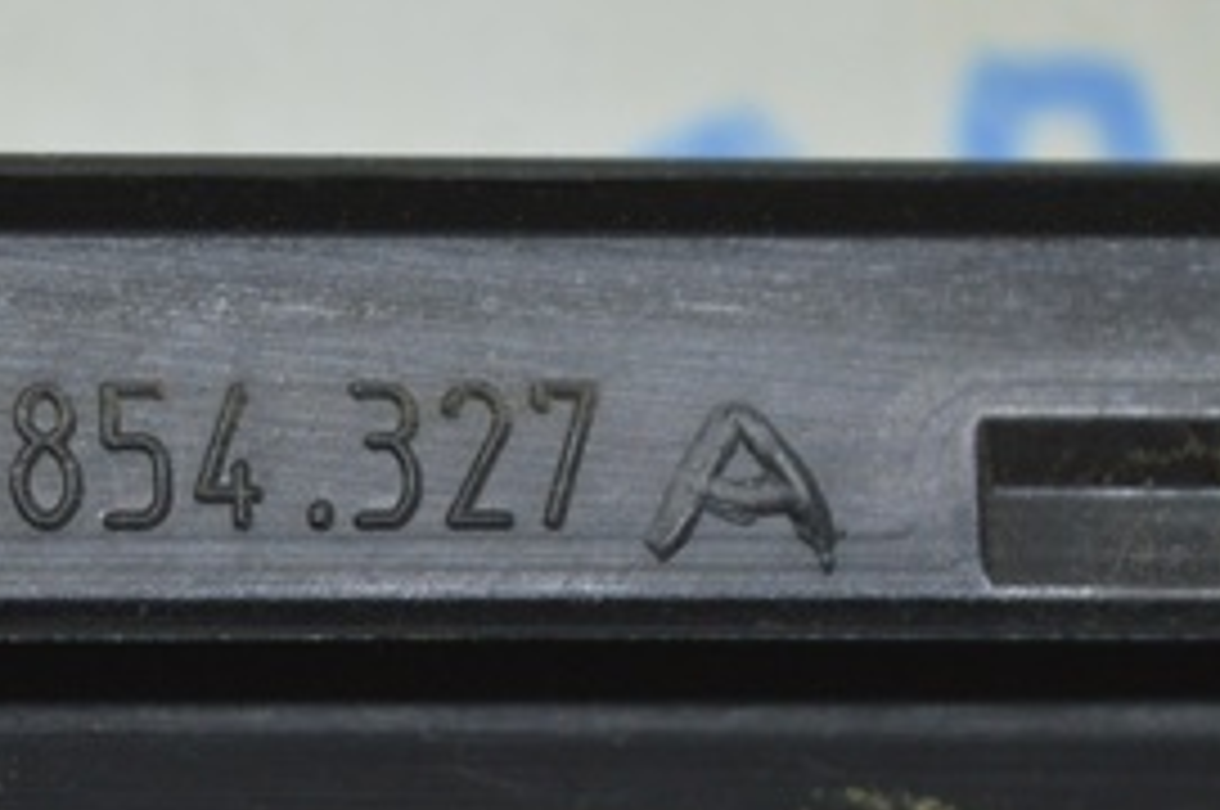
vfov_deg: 7.0
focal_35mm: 195
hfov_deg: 10.5
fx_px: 6607
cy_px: 520
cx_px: 54
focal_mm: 55
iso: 400
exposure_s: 1/40
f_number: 5.6
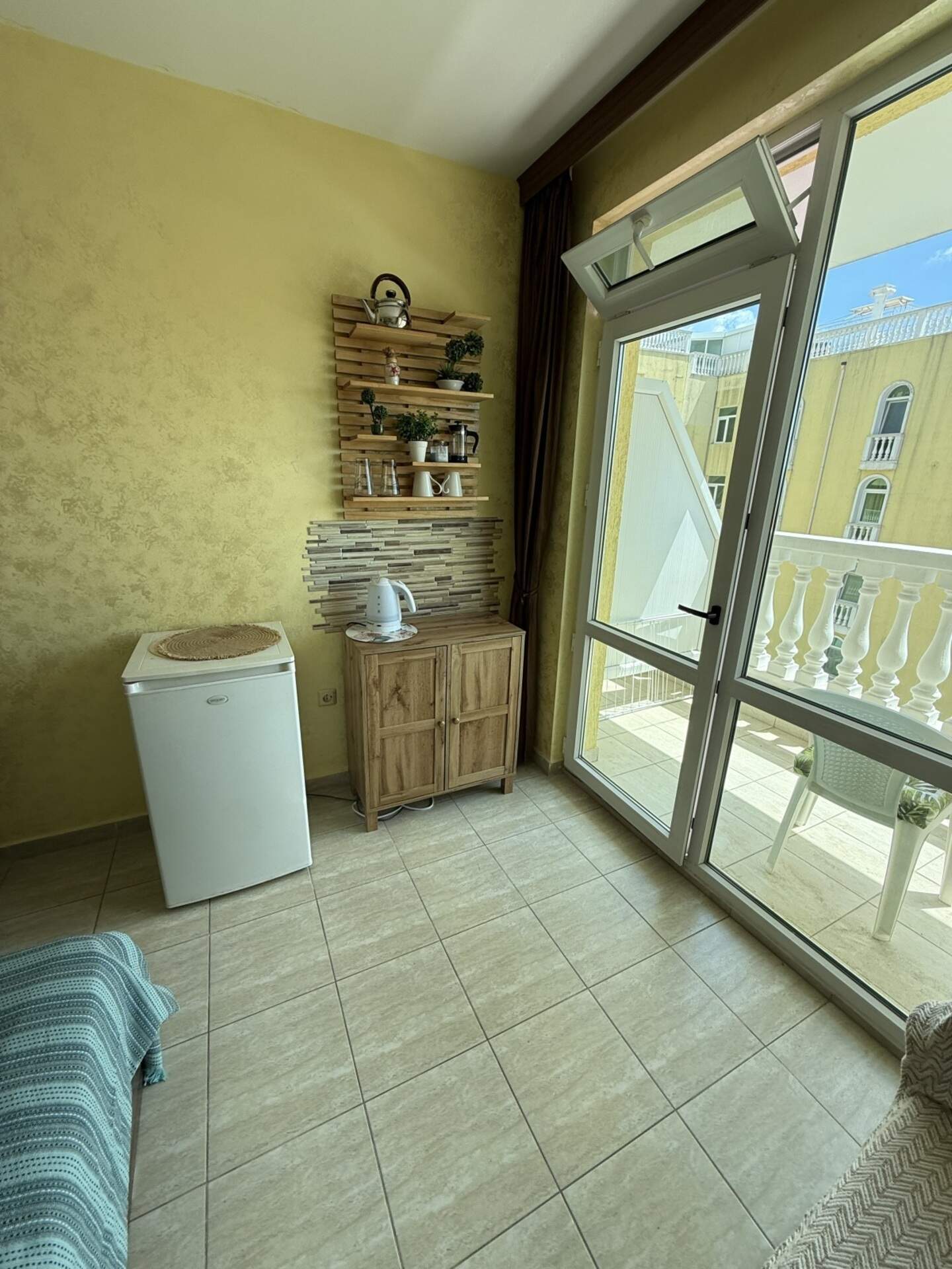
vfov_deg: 102.1
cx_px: 476
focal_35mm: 14
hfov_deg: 85.7
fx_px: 513
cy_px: 634
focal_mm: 2.22
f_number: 2.2
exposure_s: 1/289
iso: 64
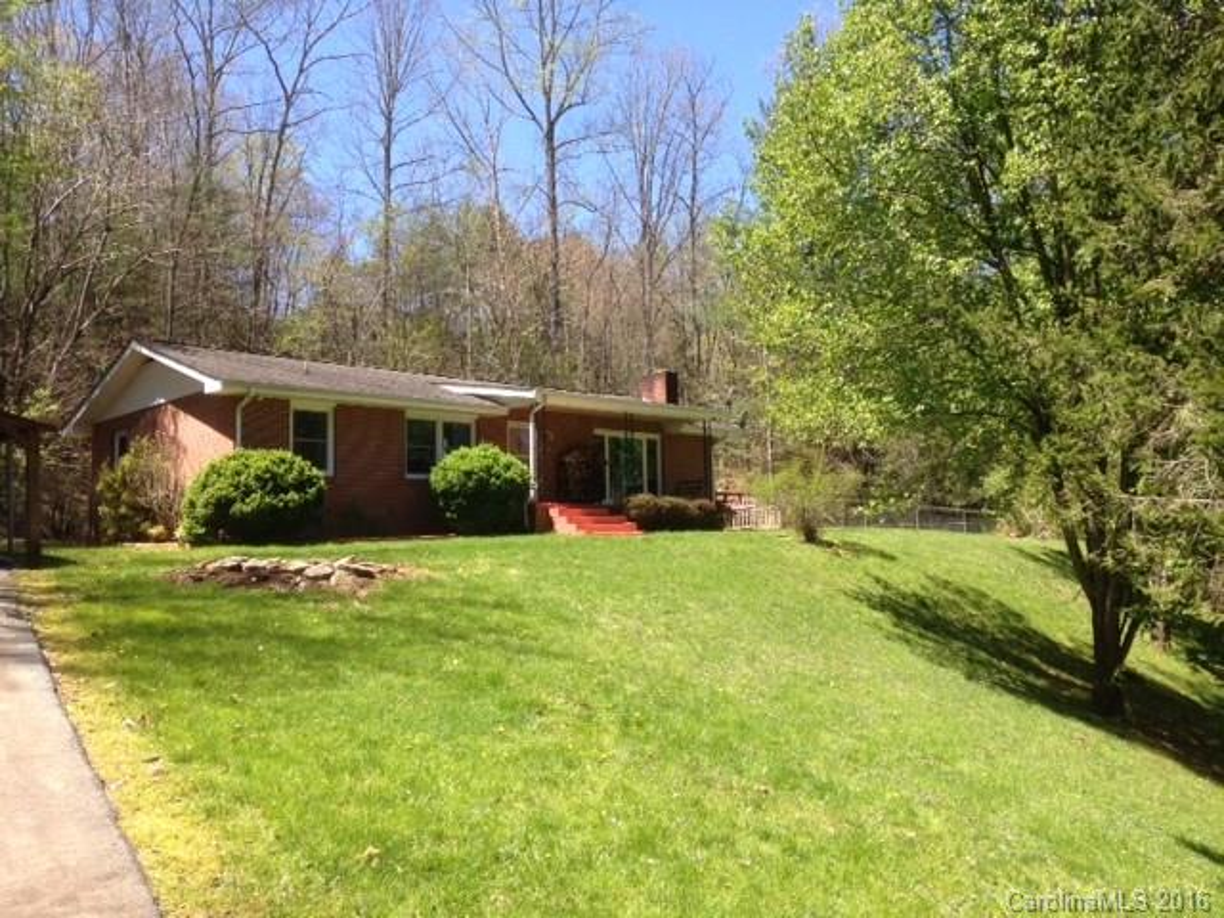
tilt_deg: +3.4
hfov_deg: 55.4
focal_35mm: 33
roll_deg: +1.8
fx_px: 1167
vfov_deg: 42.9
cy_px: 459
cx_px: 612
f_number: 2.4
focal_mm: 4.12
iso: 50
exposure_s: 1/596
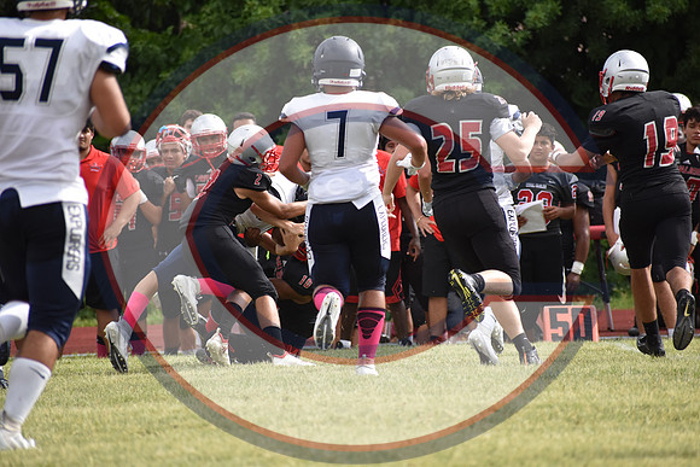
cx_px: 350
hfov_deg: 5.3
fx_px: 7585
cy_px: 234
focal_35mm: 390
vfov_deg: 3.5
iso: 400
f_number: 6
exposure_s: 1/1000
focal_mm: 260
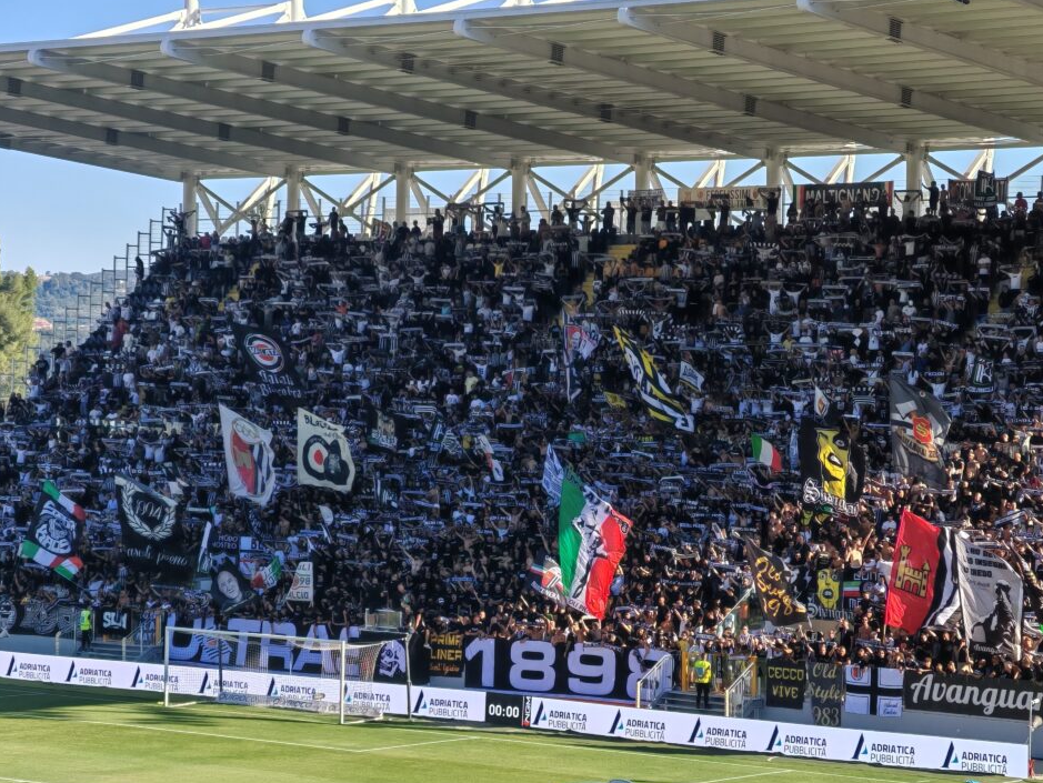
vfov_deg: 13.6
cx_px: 548
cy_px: 385
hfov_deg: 18.0
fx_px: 3285
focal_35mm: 109
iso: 50
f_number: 2.4
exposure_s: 1/450
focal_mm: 8.67
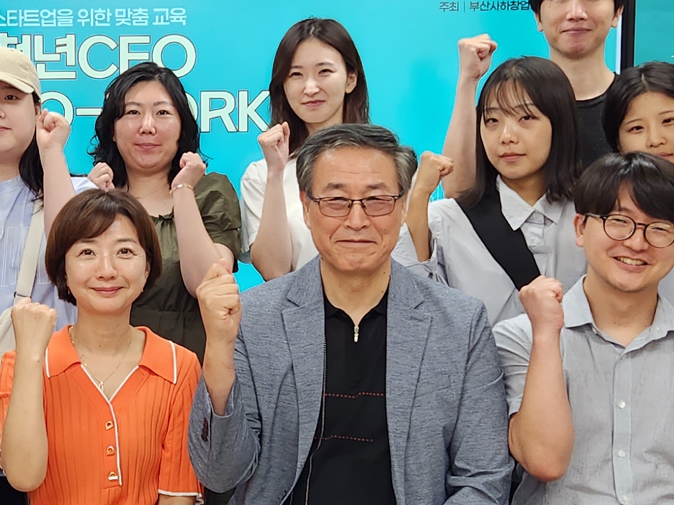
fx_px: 1577
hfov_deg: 23.8
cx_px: 154
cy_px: 283
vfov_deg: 18.2
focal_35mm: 81
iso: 125
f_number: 1.8
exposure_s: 1/120
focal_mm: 5.4
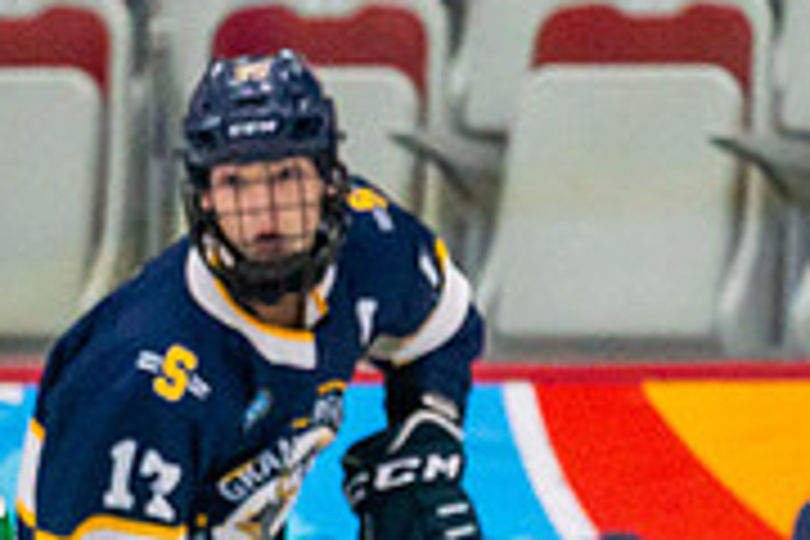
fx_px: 22791
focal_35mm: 1013
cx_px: 227
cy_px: 805
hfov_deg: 2.0
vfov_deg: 1.4
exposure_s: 1/1250
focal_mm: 200
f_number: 2.8
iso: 3200
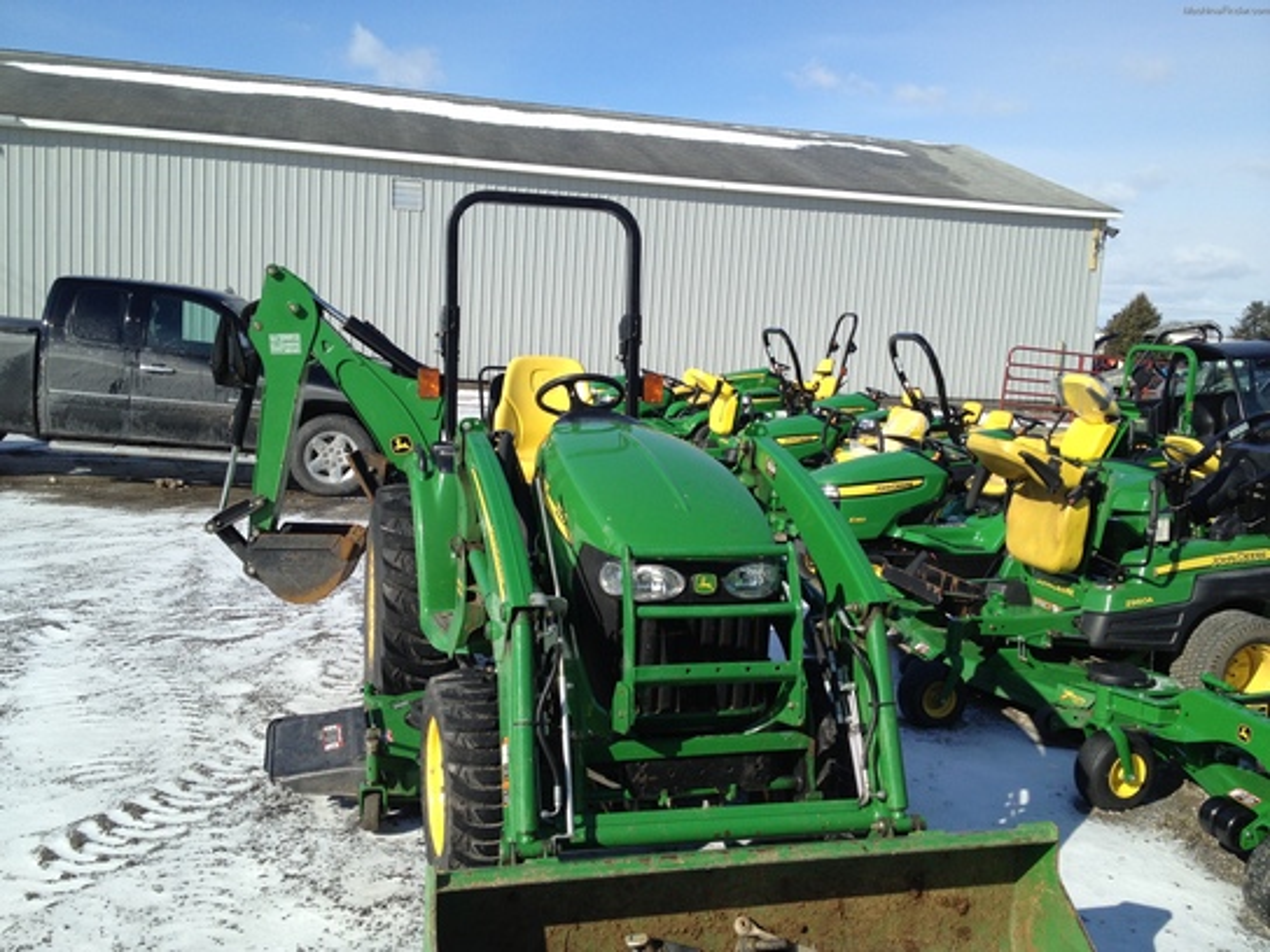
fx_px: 1284
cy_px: 476
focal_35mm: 35
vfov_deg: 40.7
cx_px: 635
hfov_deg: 52.6
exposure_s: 1/1672
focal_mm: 4.28
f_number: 2.4
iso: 50
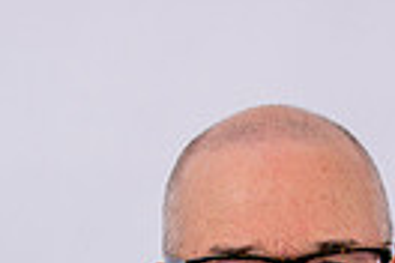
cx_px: 359
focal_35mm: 154
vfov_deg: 8.6
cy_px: 445
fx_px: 1690
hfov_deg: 13.2
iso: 125
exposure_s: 1/250
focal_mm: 35
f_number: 9
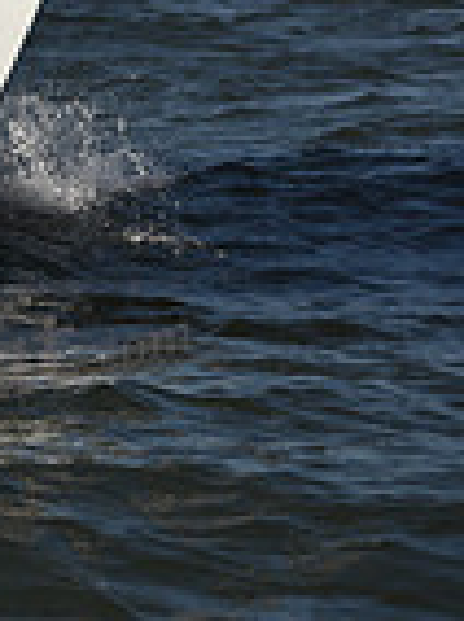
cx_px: -648
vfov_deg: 7.1
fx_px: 4930
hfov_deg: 5.2
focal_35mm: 275
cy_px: -212
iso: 250
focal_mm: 70
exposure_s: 1/1600
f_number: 4
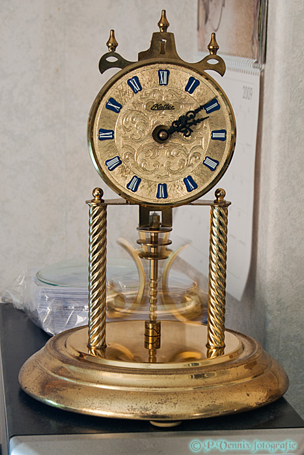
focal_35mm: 60
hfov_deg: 22.6
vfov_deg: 33.4
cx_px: 152
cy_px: 228
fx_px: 760
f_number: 7.1
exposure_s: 20
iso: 100
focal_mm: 40
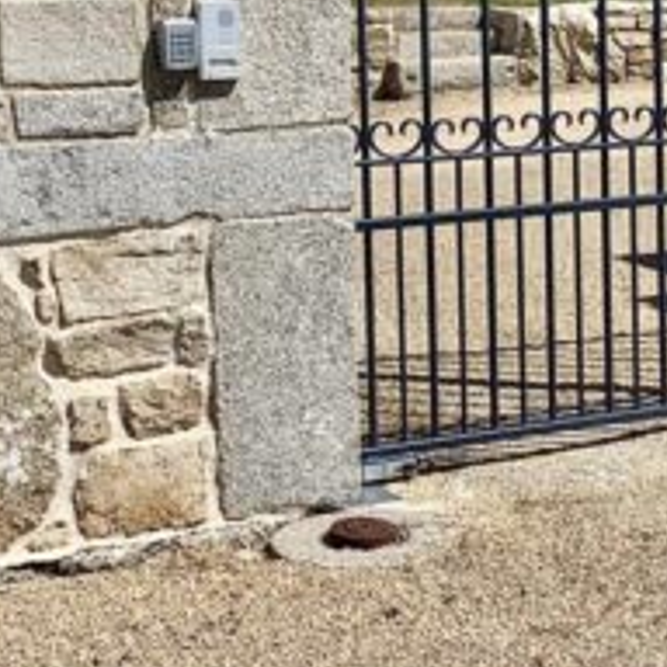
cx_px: 462
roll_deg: +1.8
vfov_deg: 18.8
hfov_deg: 18.8
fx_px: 2006
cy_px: 163
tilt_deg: -6.7
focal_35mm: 92
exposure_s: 1/2994
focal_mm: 4.25
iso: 25
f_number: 1.8
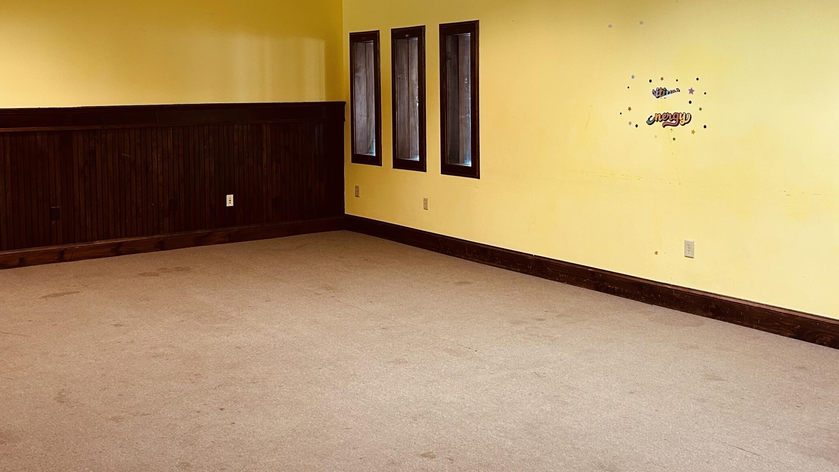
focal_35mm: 41
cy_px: 135
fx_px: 912
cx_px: 397
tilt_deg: -3.7
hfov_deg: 49.4
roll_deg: +0.5
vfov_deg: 28.7
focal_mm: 5.7
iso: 160
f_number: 1.5
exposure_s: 1/60
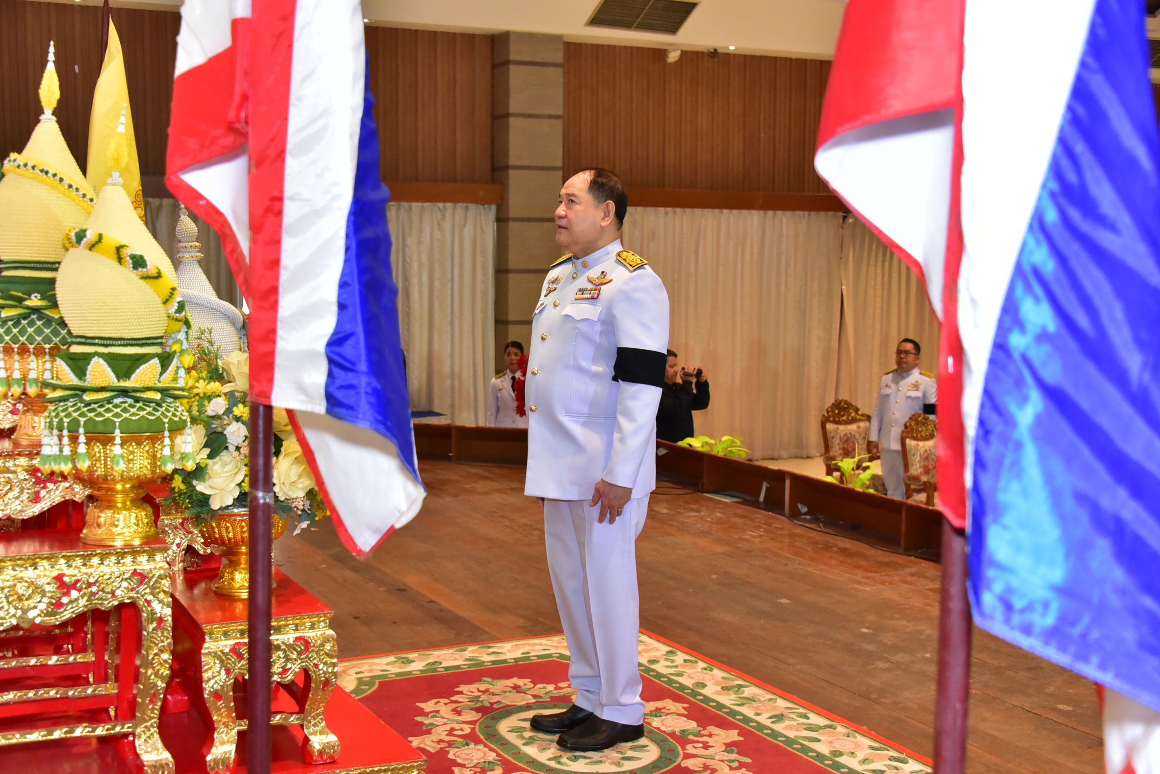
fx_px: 1451
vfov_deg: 29.9
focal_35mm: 45
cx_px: 580
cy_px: 387
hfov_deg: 43.6
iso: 4000
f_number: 5.6
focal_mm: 45
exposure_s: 1/200
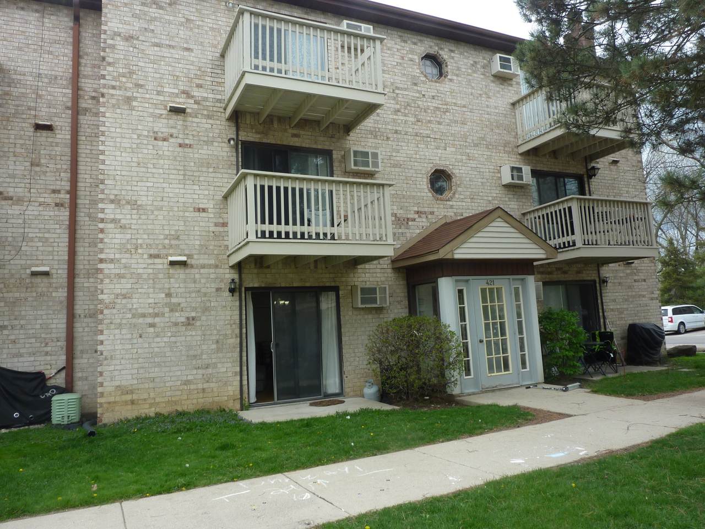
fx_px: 509
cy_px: 264
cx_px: 352
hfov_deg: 69.4
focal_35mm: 25
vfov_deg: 54.9
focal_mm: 4.1
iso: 80
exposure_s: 1/125
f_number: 4
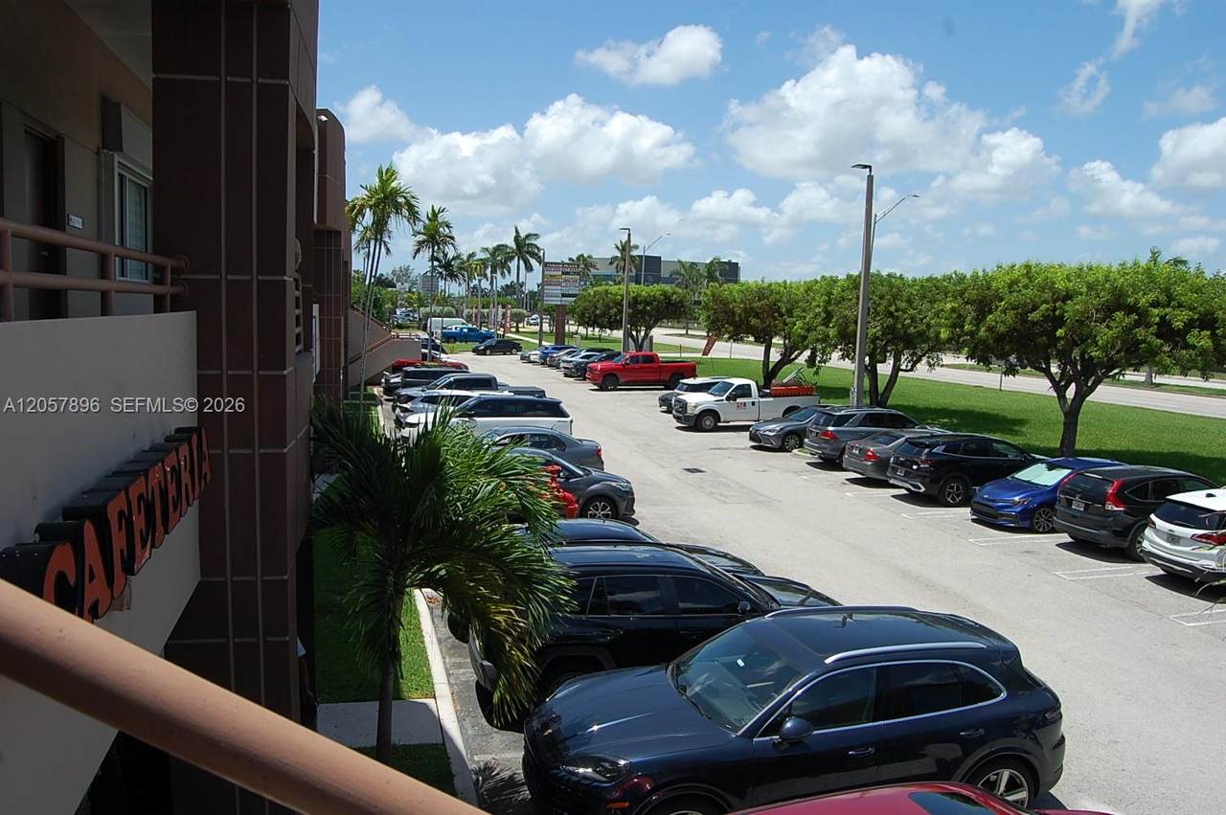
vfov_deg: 47.8
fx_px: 919
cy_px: 408
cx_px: 613
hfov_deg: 67.4
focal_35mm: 27
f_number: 9
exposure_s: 1/320
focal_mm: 18
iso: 200
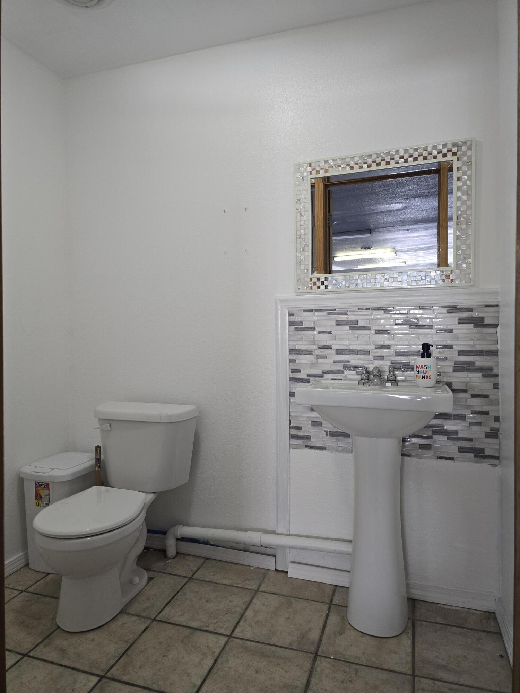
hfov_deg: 58.9
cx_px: 260
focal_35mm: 23
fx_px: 461
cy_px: 346
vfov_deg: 73.9
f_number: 1.7
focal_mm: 6.3
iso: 320
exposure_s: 1/120
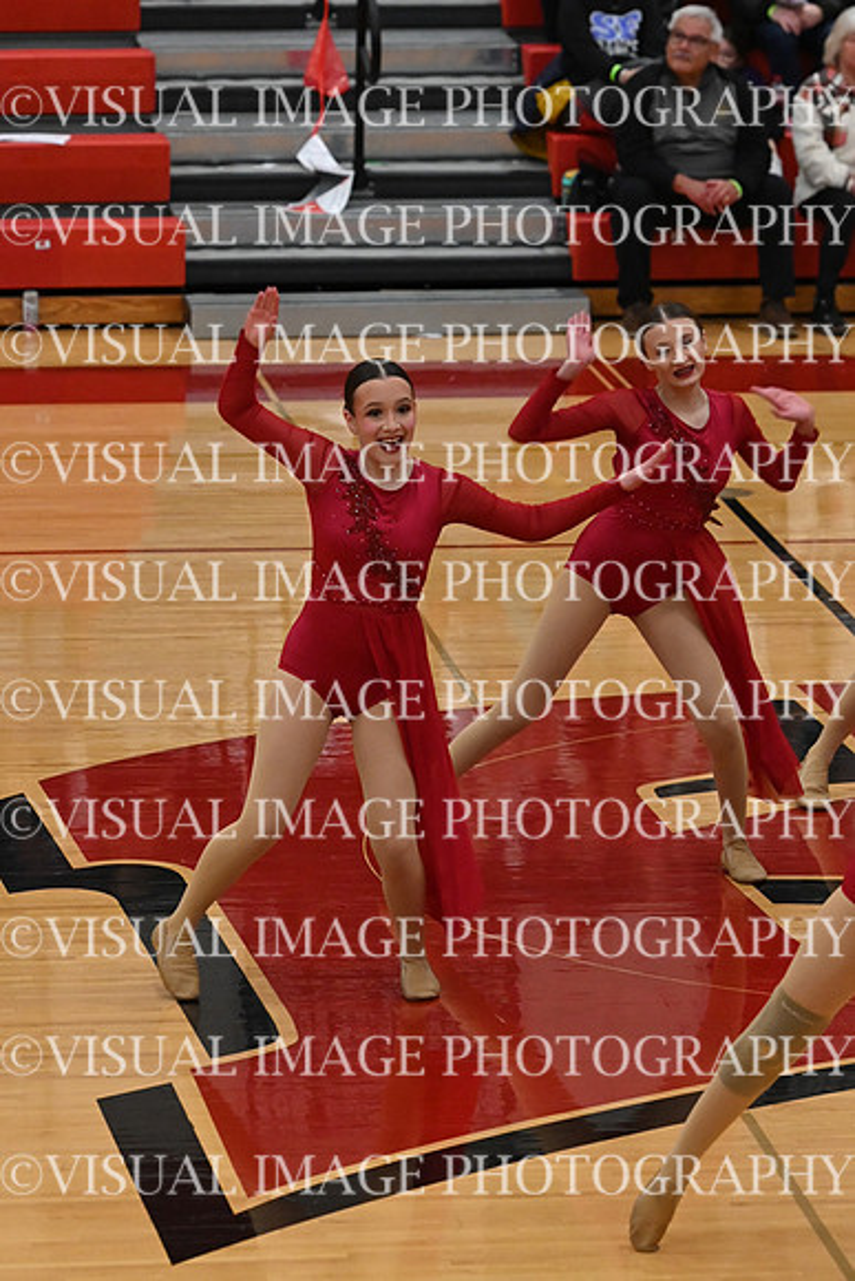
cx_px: 428
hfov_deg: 7.0
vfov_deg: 10.5
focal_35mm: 195
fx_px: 6942
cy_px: 640
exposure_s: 1/400
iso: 5000
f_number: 4
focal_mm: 130
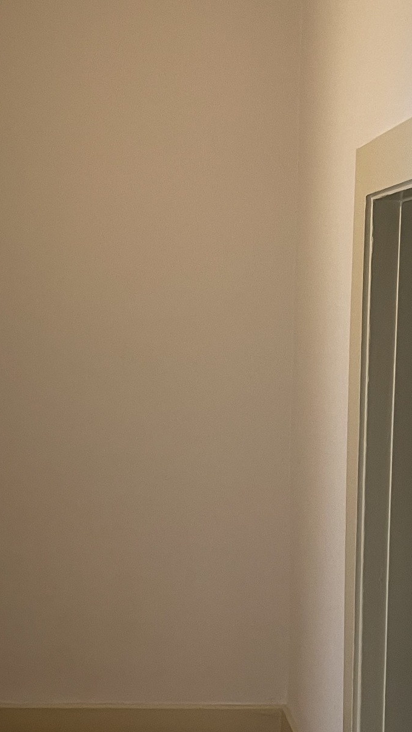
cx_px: 119
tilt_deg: -8.1
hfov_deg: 19.9
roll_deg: +0.4
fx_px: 1165
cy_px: 436
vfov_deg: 34.8
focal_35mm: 60
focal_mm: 4.2
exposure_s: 1/50
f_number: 1.6
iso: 125
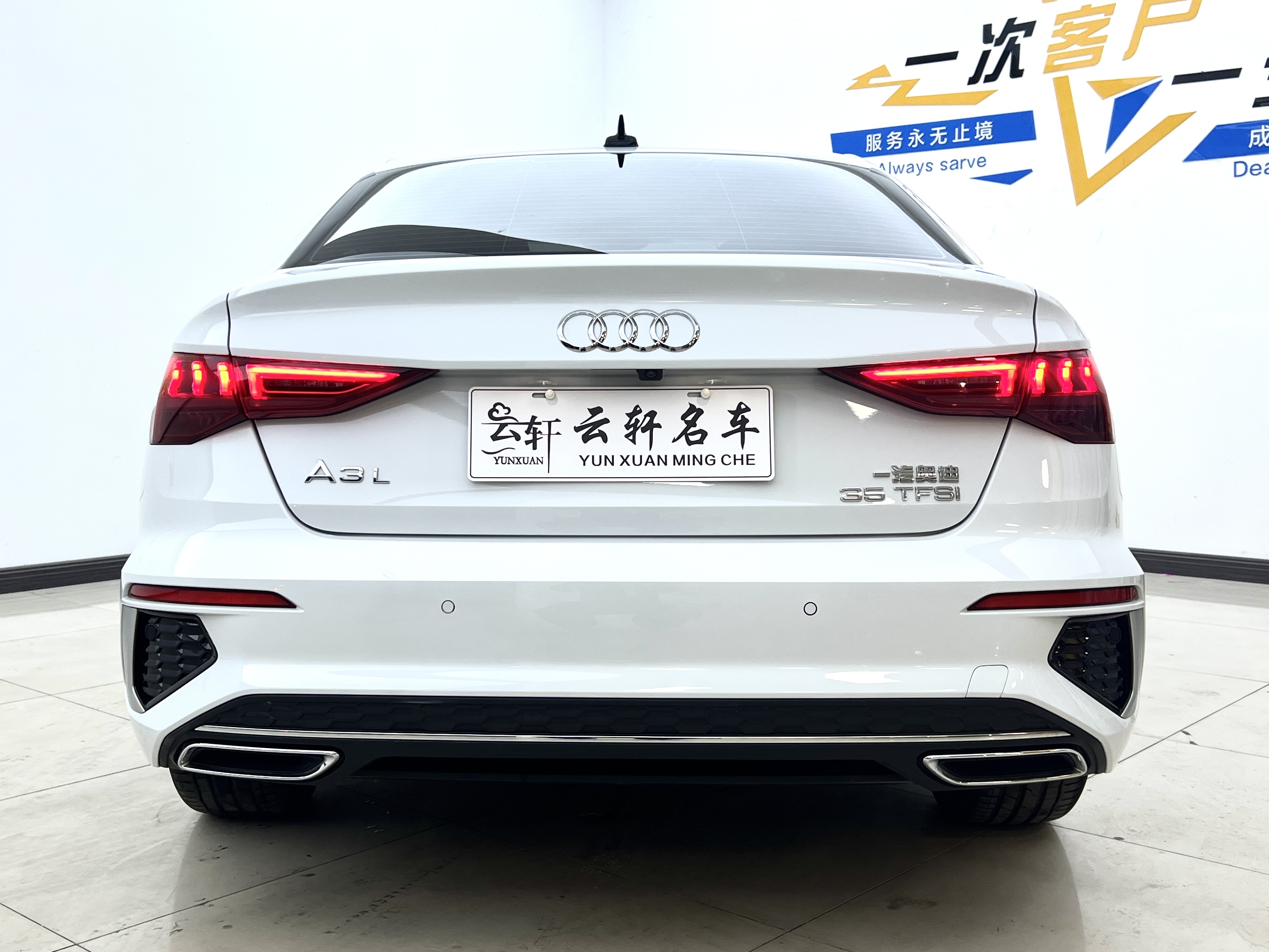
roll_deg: +0.6
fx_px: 953
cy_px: 476
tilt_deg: -5.6
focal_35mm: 26
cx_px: 634
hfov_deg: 67.3
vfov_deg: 53.1
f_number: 1.5
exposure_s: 1/233
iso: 40
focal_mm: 5.7
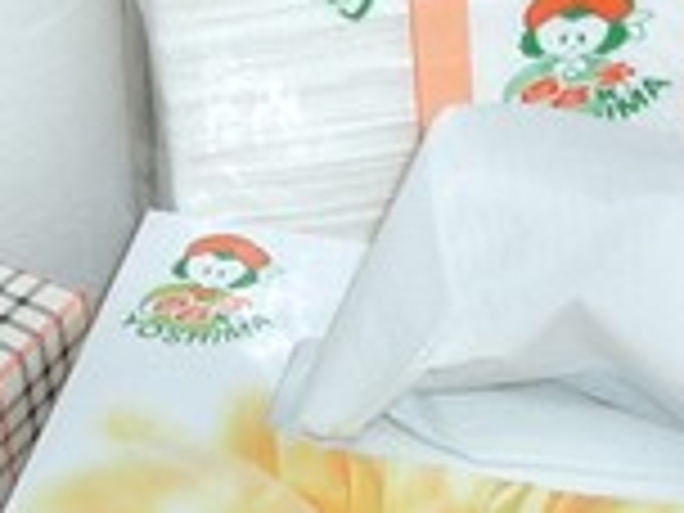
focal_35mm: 162
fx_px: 3201
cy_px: 346
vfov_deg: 9.2
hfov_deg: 12.2
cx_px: 306
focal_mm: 6.8
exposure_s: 1/40
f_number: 2.8
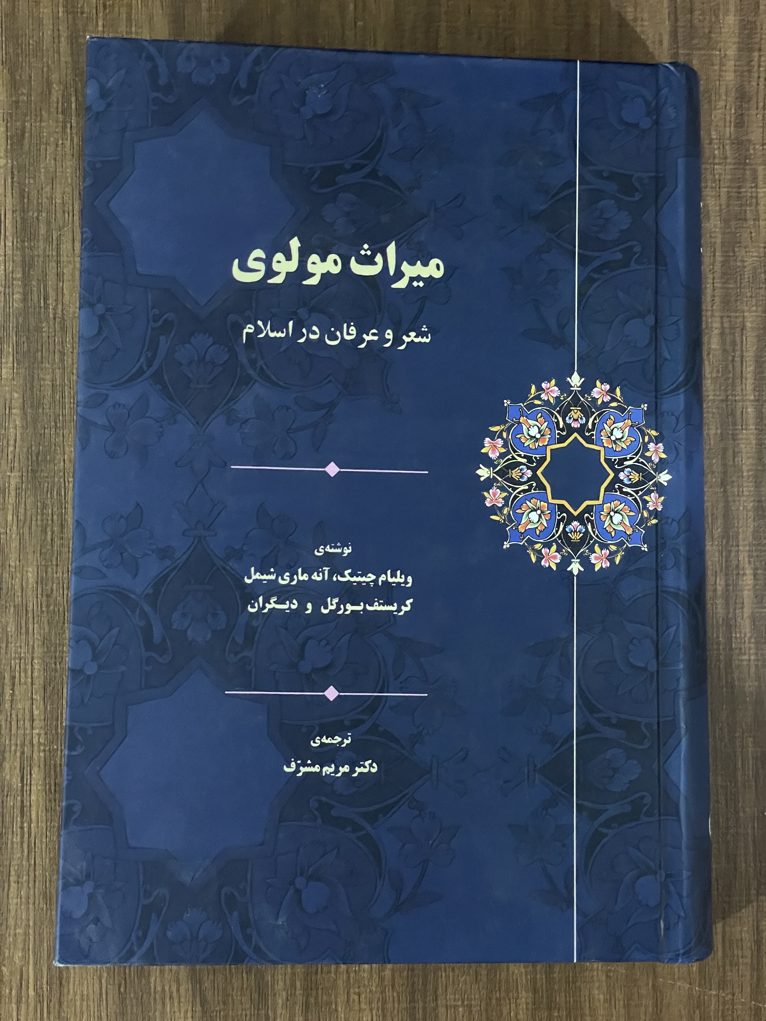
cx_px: 383
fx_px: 1534
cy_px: 510
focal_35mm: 52
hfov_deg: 28.0
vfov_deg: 36.8
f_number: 2
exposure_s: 1/30
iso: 1600
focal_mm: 6
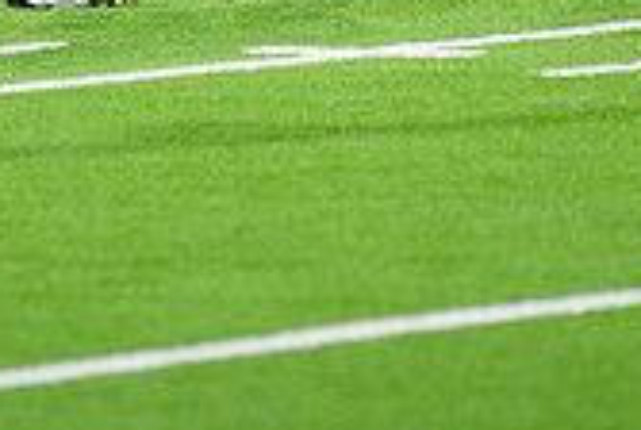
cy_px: -305
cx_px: 146
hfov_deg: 3.0
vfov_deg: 2.0
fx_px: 12379
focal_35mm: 694
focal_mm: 200
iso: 2000
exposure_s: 1/320
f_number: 2.8
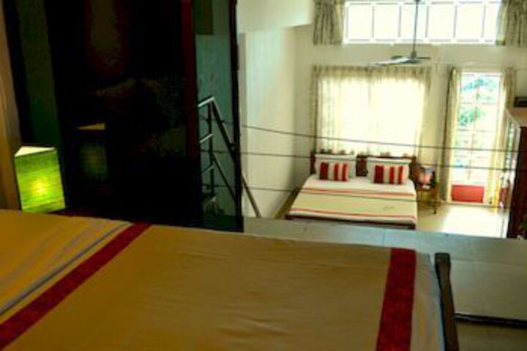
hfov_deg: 53.1
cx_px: 264
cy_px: 176
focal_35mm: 36
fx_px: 527
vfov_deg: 36.9
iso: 110
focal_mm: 24
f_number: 5
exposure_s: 1/15
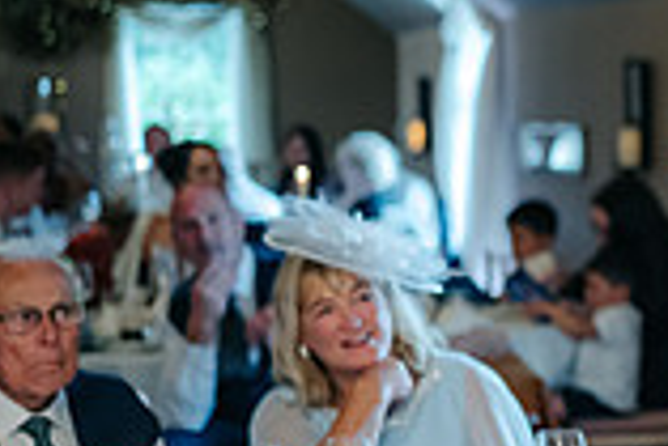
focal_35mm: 129
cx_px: 1217
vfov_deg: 10.7
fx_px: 2396
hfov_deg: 14.0
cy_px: 240
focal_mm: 35
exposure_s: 1/200
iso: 800
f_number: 1.6
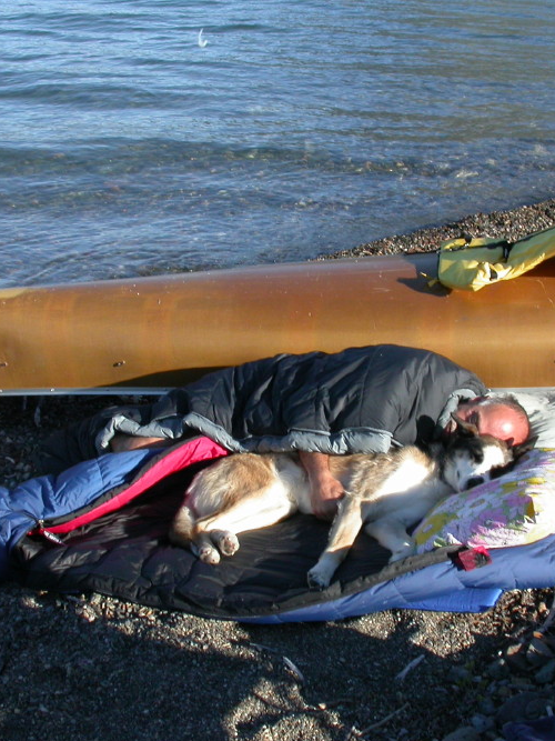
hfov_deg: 27.5
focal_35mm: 53
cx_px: 317
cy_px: 370
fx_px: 1133
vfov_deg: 36.2
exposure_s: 1/232
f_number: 6.7
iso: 100
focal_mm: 7.85
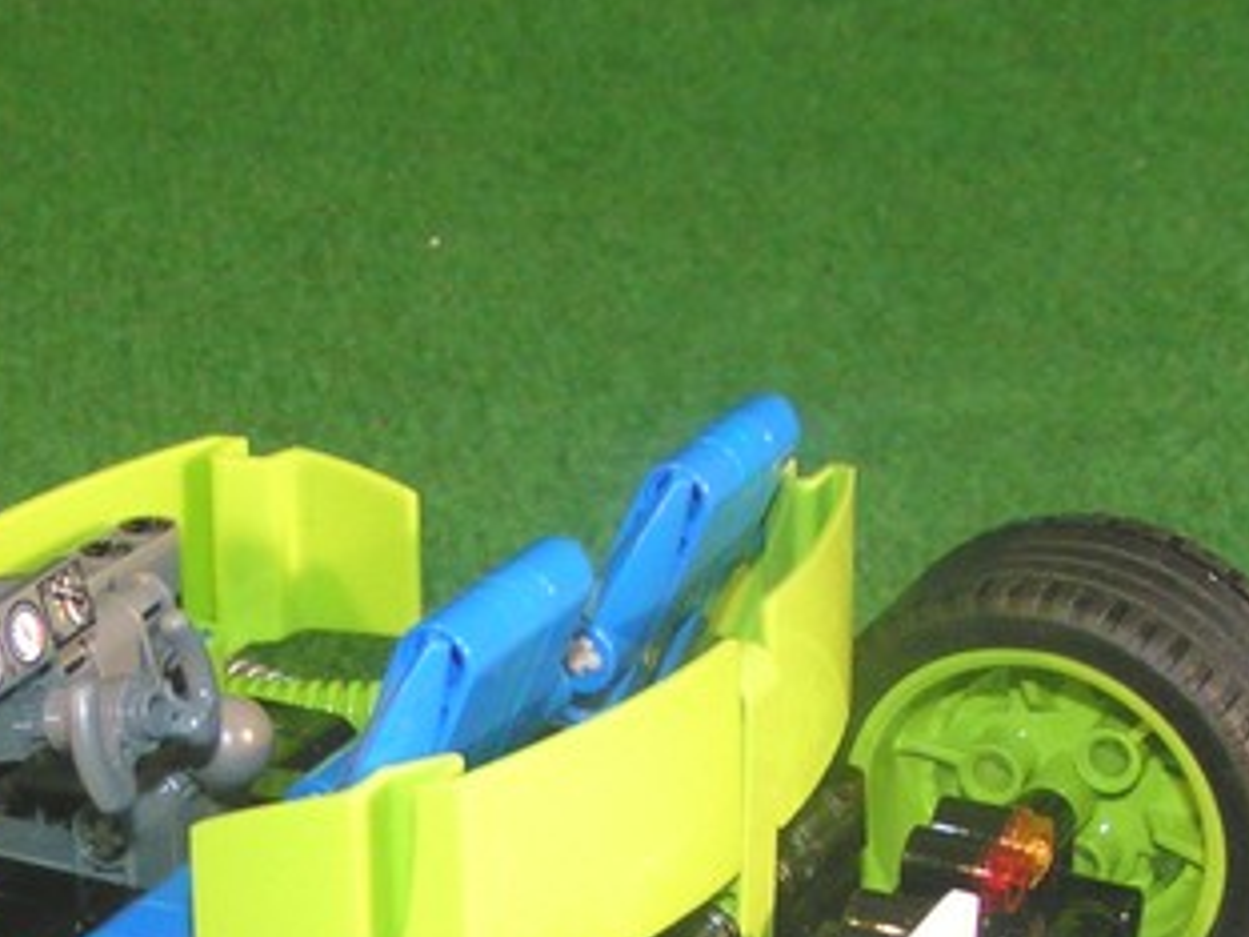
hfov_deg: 24.3
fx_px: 2814
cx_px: 132
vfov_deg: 18.6
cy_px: 857
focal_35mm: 78
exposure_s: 1/40
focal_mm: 5.8
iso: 200
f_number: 2.8
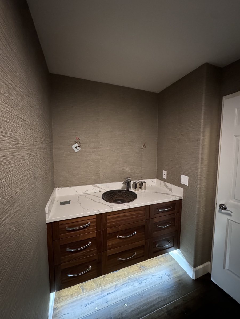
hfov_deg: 85.7
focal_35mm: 14
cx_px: 120
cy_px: 160
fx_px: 129
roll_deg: +0.5
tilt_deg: -5.5
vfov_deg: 102.1
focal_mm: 2.22
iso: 1600
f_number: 2.2
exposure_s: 1/40
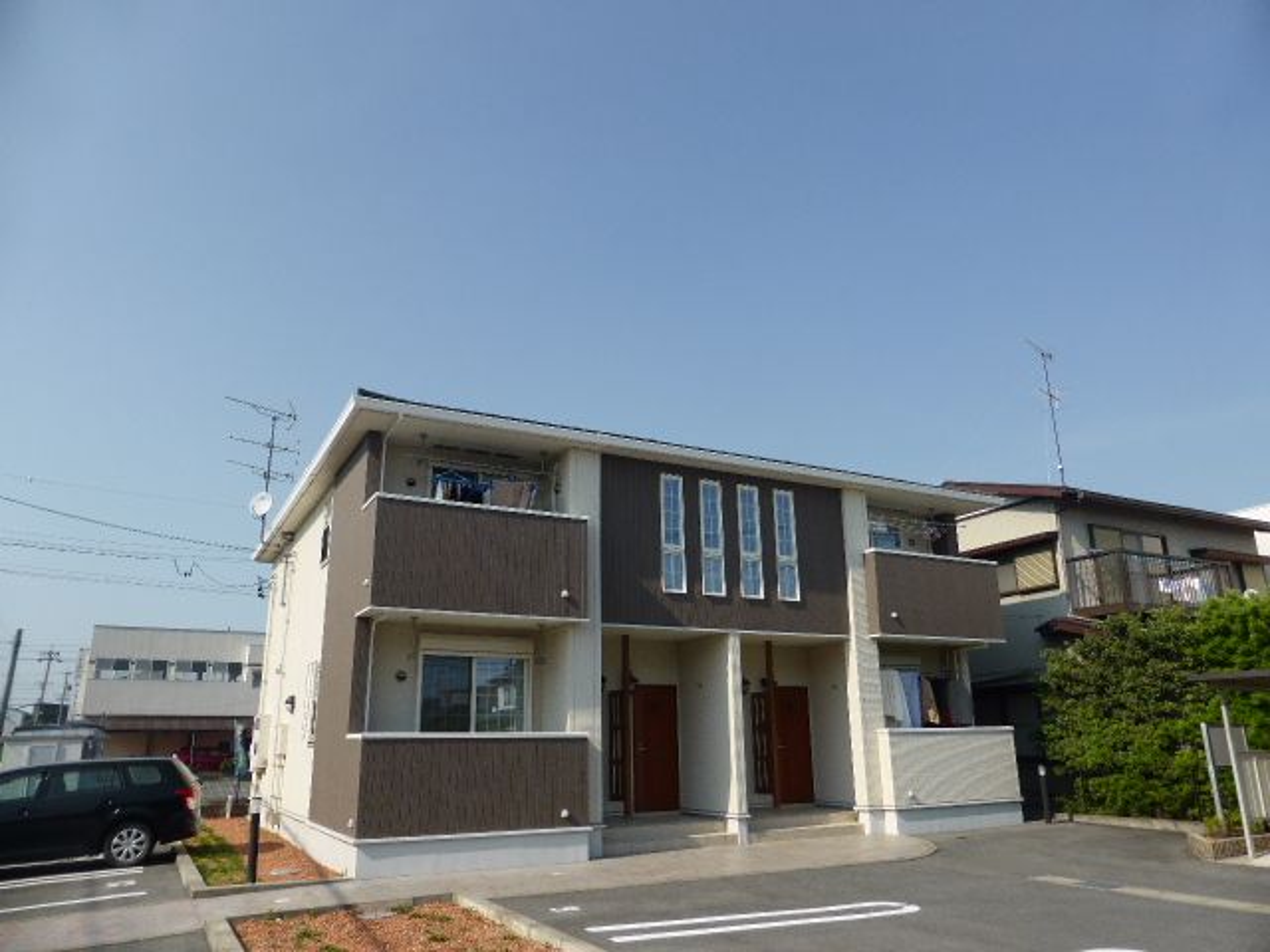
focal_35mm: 24
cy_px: 476
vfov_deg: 56.8
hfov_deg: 71.6
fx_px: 881
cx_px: 635
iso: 100
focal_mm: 4.3
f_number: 3.3
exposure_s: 1/1300
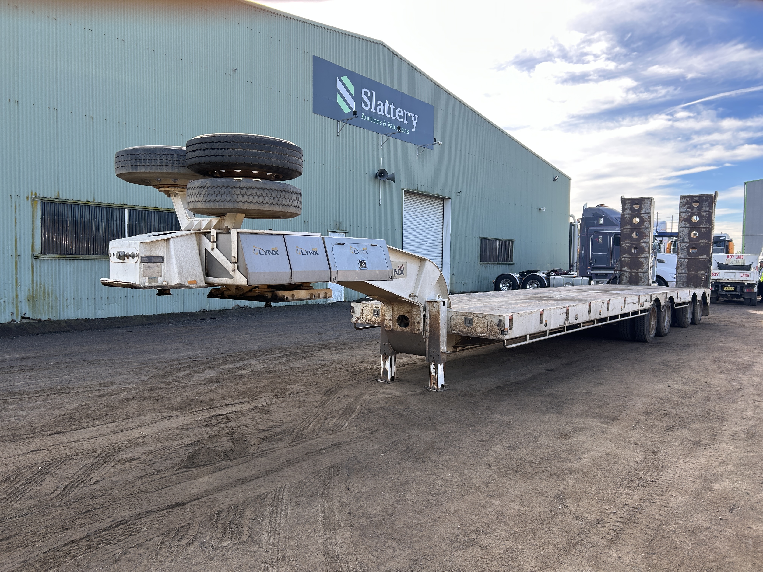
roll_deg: -0.8
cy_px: 286
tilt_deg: -2.6
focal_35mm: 26
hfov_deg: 67.3
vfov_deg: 53.1
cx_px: 382
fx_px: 573
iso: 50
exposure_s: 1/769
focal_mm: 5.7
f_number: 1.5
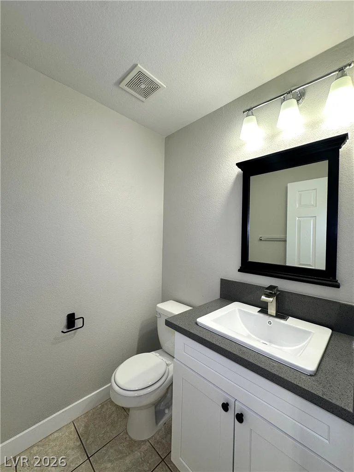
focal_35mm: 14
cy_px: 236
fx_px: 191
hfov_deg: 85.7
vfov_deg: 102.1
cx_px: 177
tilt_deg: +0.7
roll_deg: -1.1
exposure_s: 1/120
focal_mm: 2.22
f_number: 2.2
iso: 100
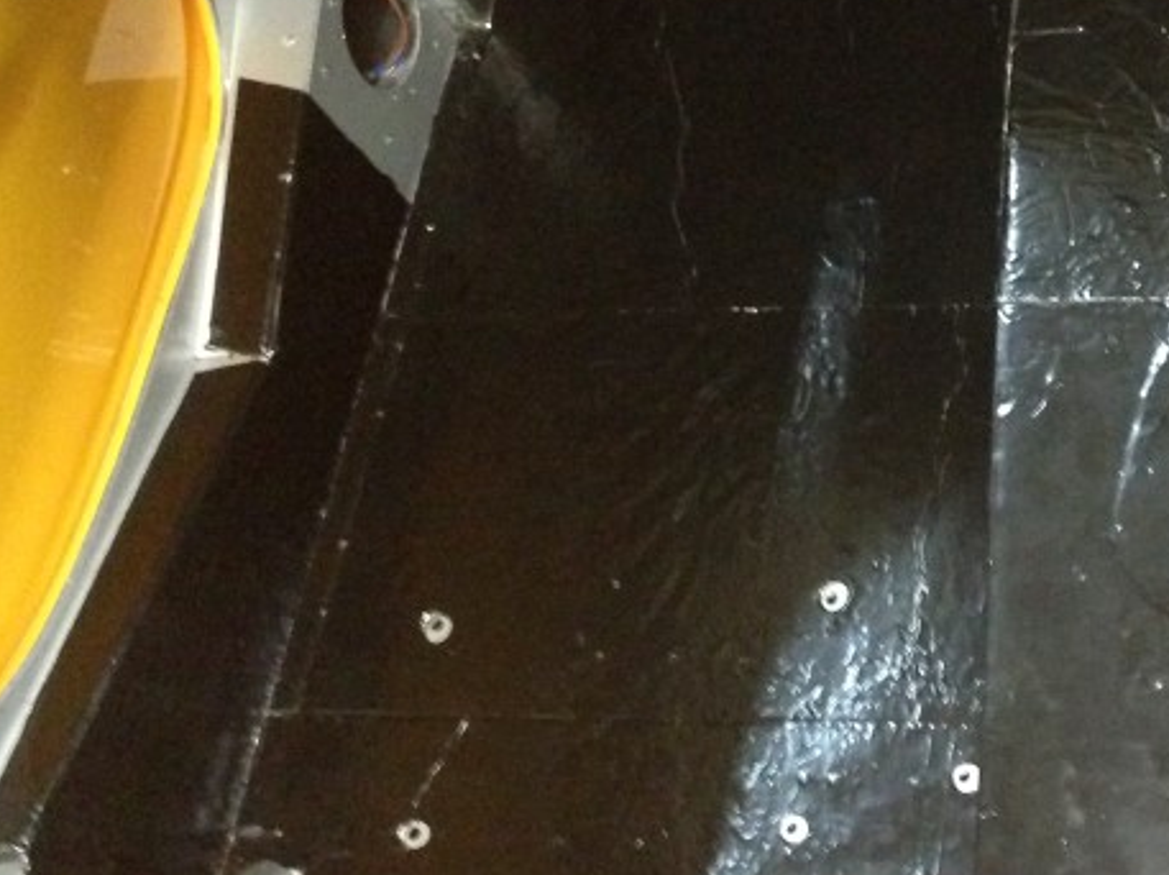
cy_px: 289
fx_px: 2497
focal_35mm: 74
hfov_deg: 25.2
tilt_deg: -60.8
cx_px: 1146
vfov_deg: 19.8
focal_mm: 4.12
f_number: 2.4
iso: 640
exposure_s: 1/15
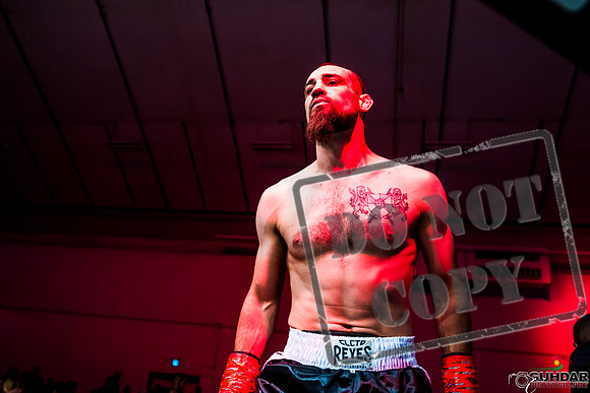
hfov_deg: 61.9
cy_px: 196
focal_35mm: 30
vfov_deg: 43.6
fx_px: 492
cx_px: 295
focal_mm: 30
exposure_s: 1/250
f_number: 4
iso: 4000
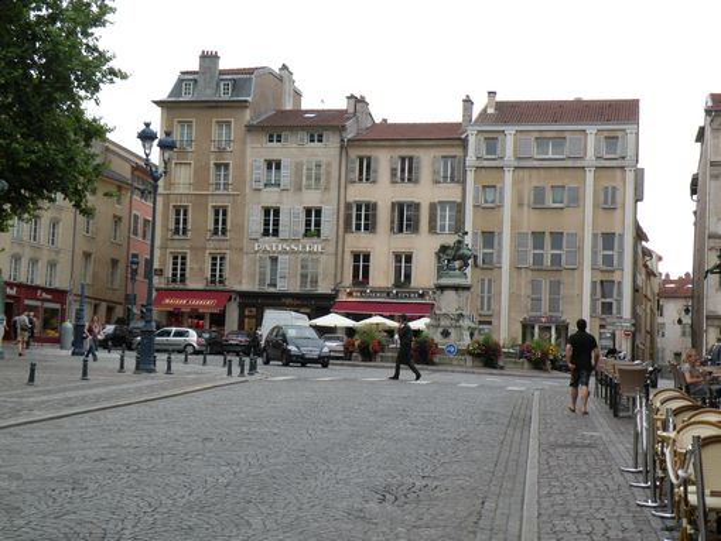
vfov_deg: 21.9
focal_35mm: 67
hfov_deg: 29.0
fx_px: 1396
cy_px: 270
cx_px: 360
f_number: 4.5
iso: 64
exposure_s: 1/115
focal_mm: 11.9
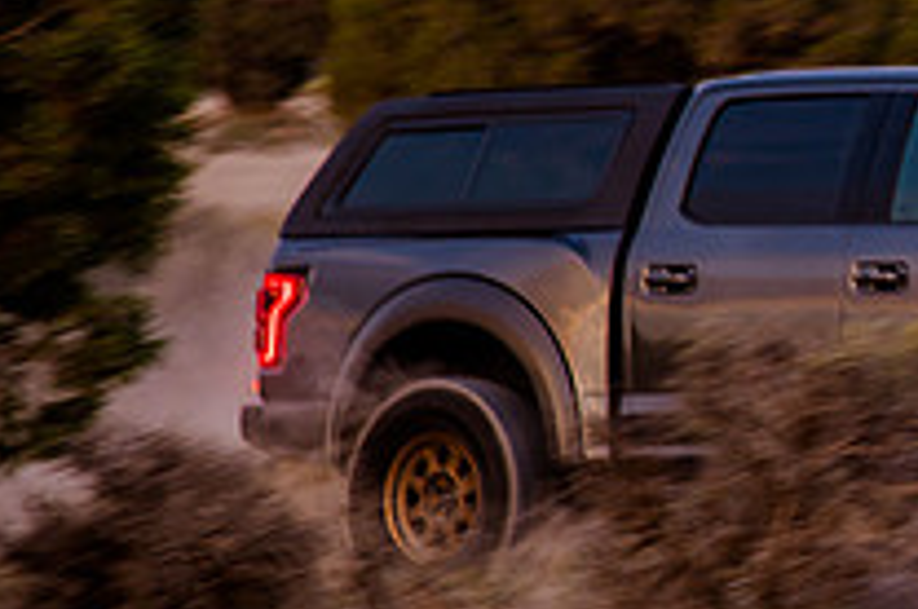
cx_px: 1481
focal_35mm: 319
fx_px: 8122
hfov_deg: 6.4
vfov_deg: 4.3
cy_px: 211
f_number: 5
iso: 125
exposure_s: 1/80
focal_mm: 95
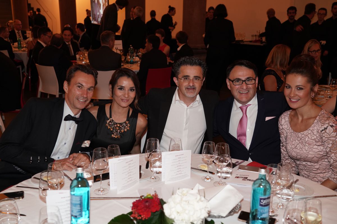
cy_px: 112
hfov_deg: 50.7
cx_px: 168
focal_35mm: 38
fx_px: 356
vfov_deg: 35.1
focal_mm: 38
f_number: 4.5
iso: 1600
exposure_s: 1/40
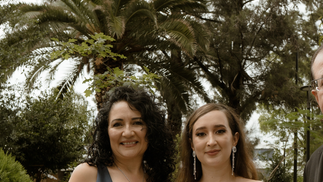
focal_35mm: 44
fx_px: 377
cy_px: 166
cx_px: 210
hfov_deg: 45.8
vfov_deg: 26.2
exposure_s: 1/250
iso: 160
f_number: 4.5
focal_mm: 16
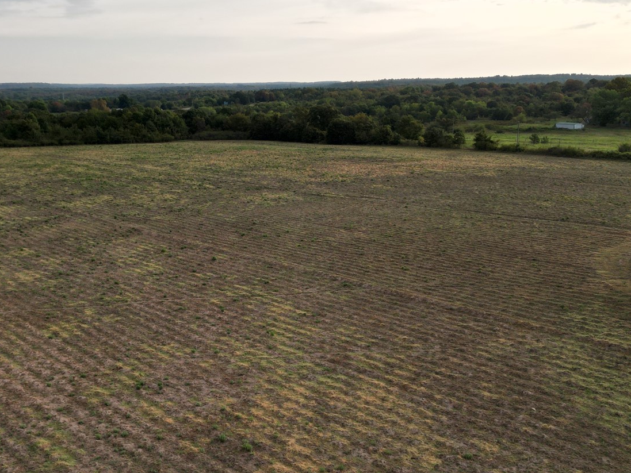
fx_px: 766
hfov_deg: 44.3
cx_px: 224
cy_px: 238
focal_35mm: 42
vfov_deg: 34.4
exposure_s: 1/640
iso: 110
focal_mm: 6.72
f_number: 1.7
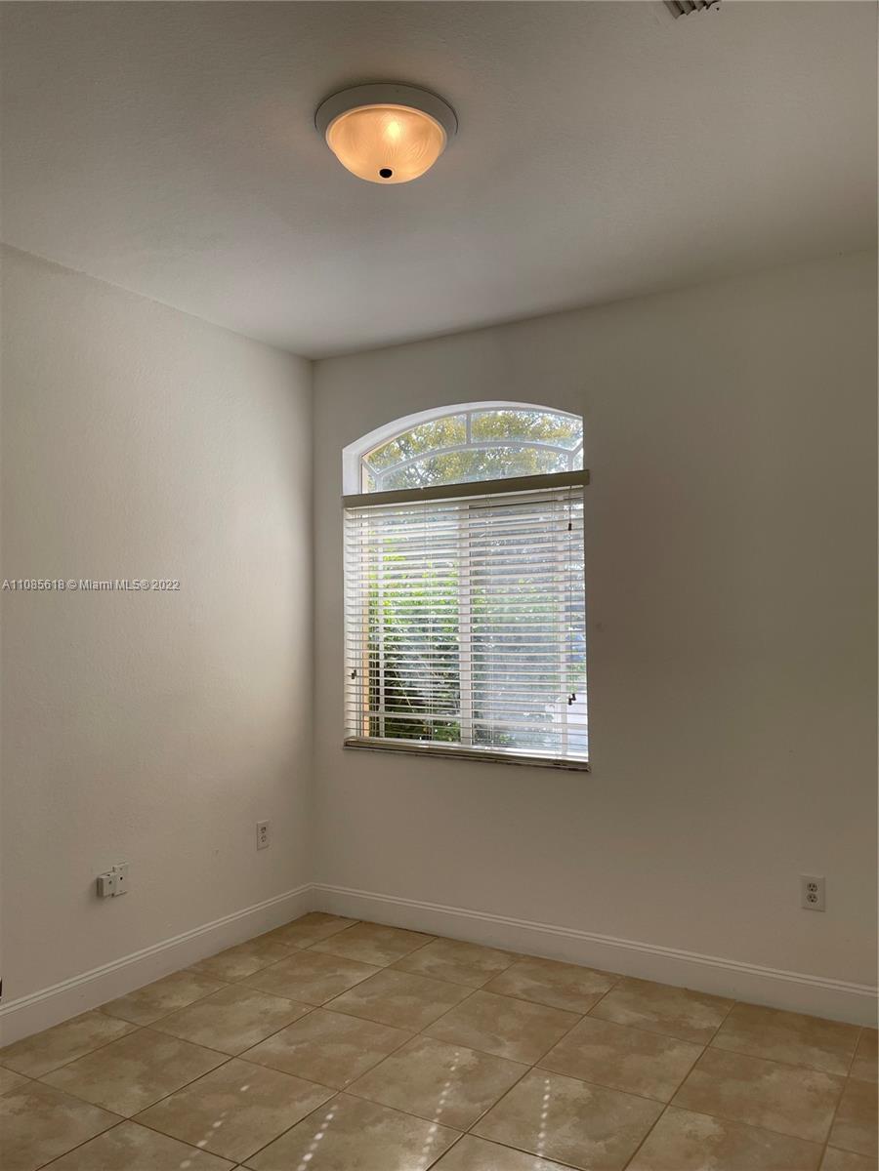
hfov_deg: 53.1
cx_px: 440
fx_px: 880
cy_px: 586
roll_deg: +1.3
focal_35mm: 26
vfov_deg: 67.3
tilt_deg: +2.9
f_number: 1.6
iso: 32
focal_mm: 5.1
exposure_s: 1/759
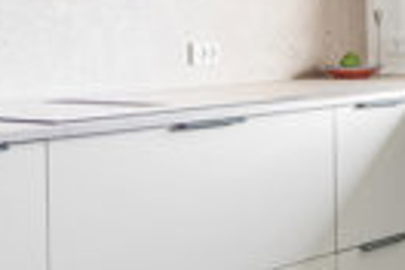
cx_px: 273
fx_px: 1159
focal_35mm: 103
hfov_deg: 19.8
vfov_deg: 13.2
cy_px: 14
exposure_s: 1/15
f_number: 5.6
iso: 400
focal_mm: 17
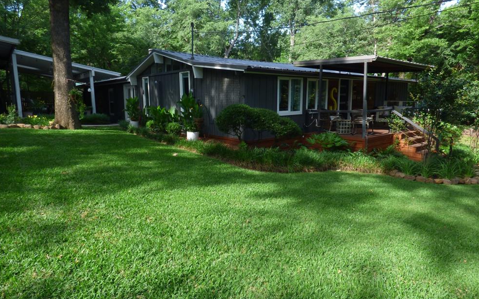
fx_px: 287
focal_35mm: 22
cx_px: 234
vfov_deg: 55.0
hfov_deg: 79.6
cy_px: 143
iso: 100
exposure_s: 1/80
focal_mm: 3.58
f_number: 5
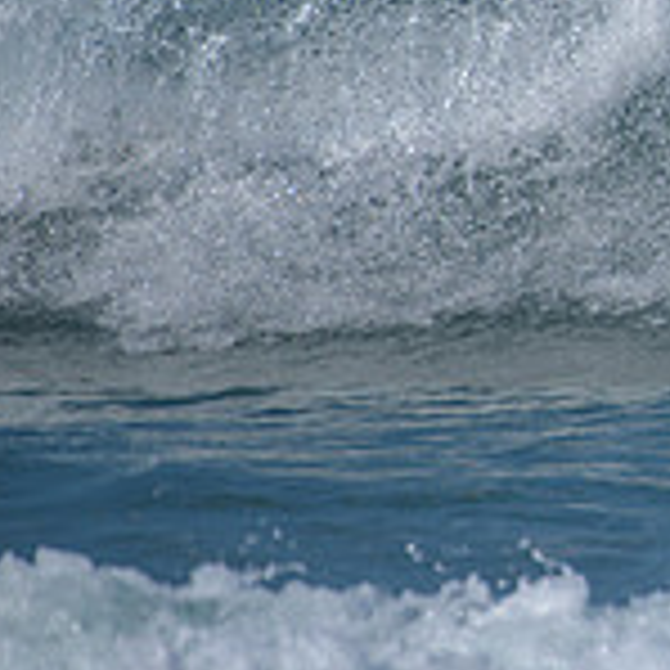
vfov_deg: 1.1
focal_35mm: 1651
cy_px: -25
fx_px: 36153
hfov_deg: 1.1
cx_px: 1277
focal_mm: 500
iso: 140
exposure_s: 1/2000
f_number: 5.6
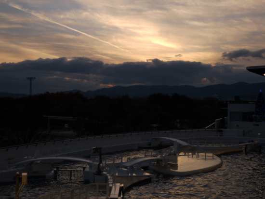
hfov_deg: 38.2
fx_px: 383
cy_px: 100
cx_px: 132
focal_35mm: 50
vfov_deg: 29.1
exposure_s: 1/250
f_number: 8
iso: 160
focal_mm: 25
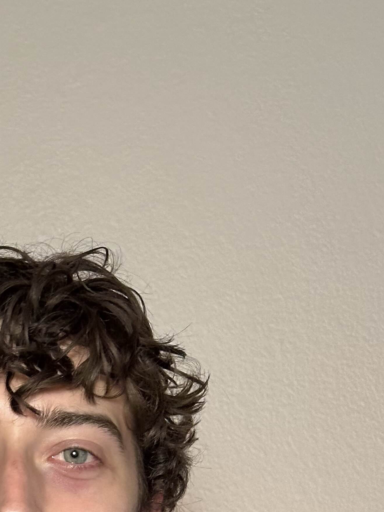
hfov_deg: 13.2
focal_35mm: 111
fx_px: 1642
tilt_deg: -0.3
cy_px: 494
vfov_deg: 17.4
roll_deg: -0.6
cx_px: 16
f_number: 1.78
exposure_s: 1/30
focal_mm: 6.86
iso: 500
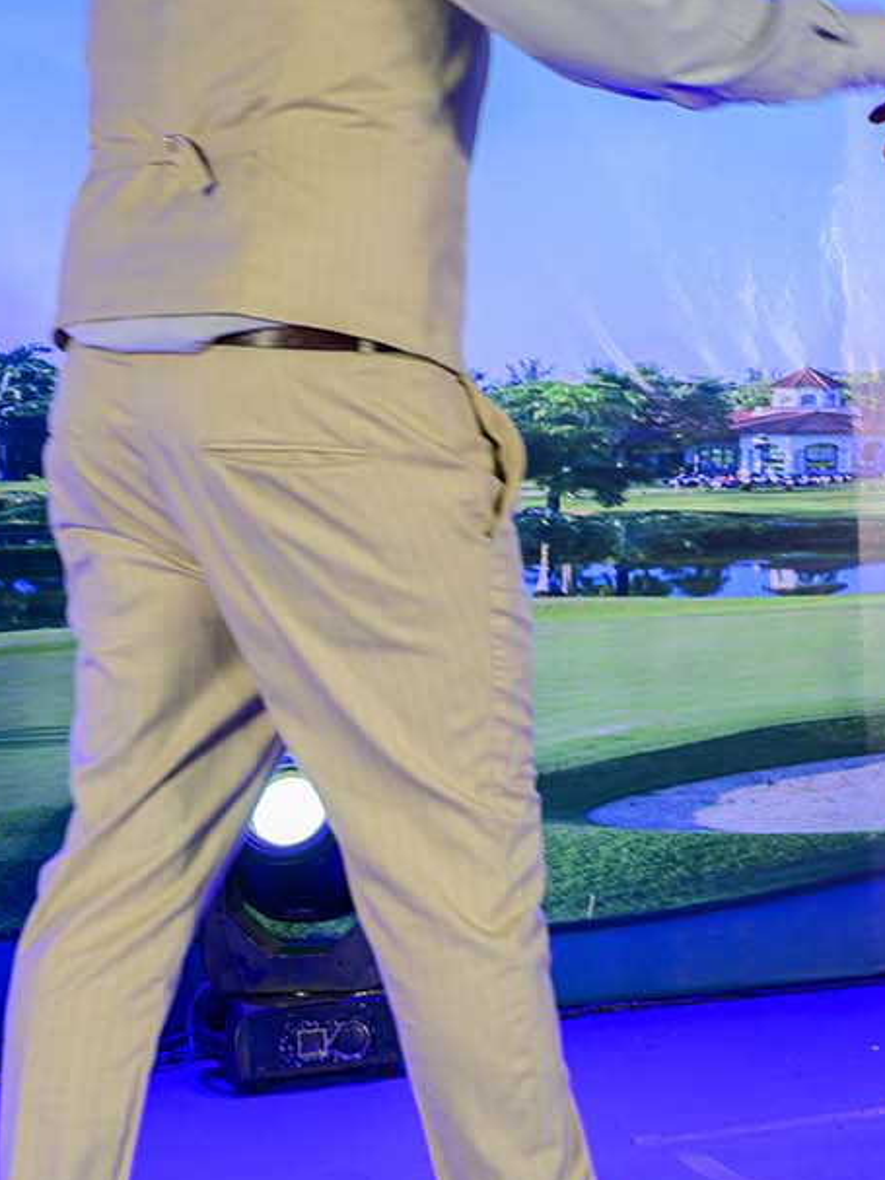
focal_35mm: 73
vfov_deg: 26.2
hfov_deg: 19.9
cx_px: 755
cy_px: 243
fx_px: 2489
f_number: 6.3
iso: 1400
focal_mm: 32
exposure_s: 1/125
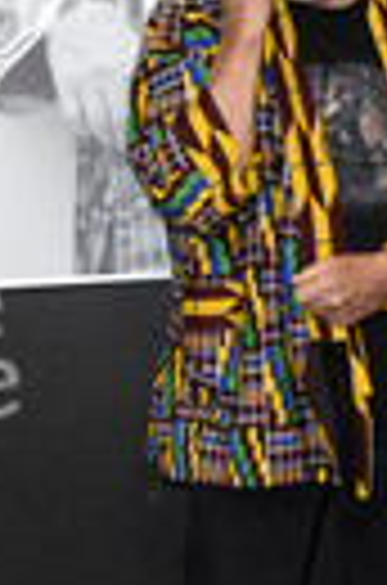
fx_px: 1799
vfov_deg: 18.4
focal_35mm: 111
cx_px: 279
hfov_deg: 12.2
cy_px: 166
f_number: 6.3
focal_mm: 24
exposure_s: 1/160
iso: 1250
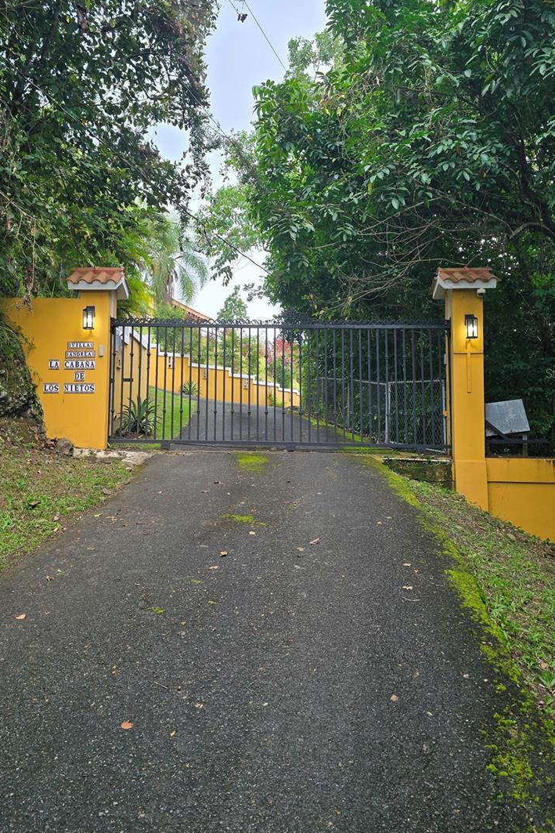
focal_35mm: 27
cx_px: 249
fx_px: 624
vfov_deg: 67.2
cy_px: 373
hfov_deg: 47.9
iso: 40
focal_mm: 6.3
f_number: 1.7
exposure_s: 1/180
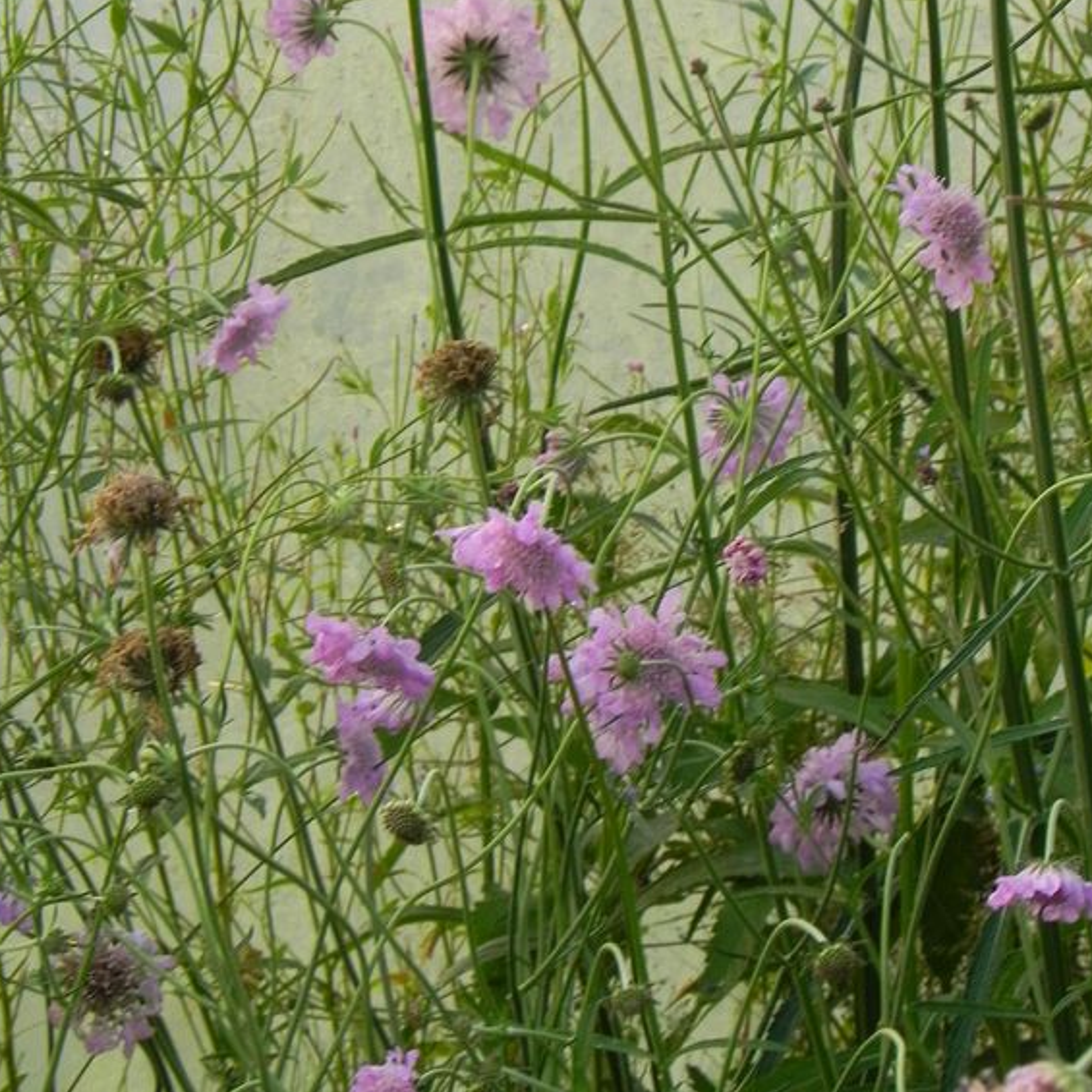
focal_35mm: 309
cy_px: 412
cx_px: 551
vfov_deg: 5.7
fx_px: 11028
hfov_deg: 5.7
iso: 160
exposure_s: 1/25
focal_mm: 44
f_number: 5
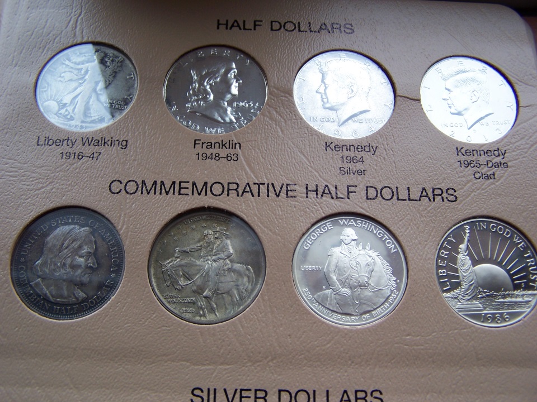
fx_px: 589
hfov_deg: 49.0
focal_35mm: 38
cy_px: 201
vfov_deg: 37.7
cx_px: 268
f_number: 2.8
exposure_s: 1/60
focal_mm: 6.3
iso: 80
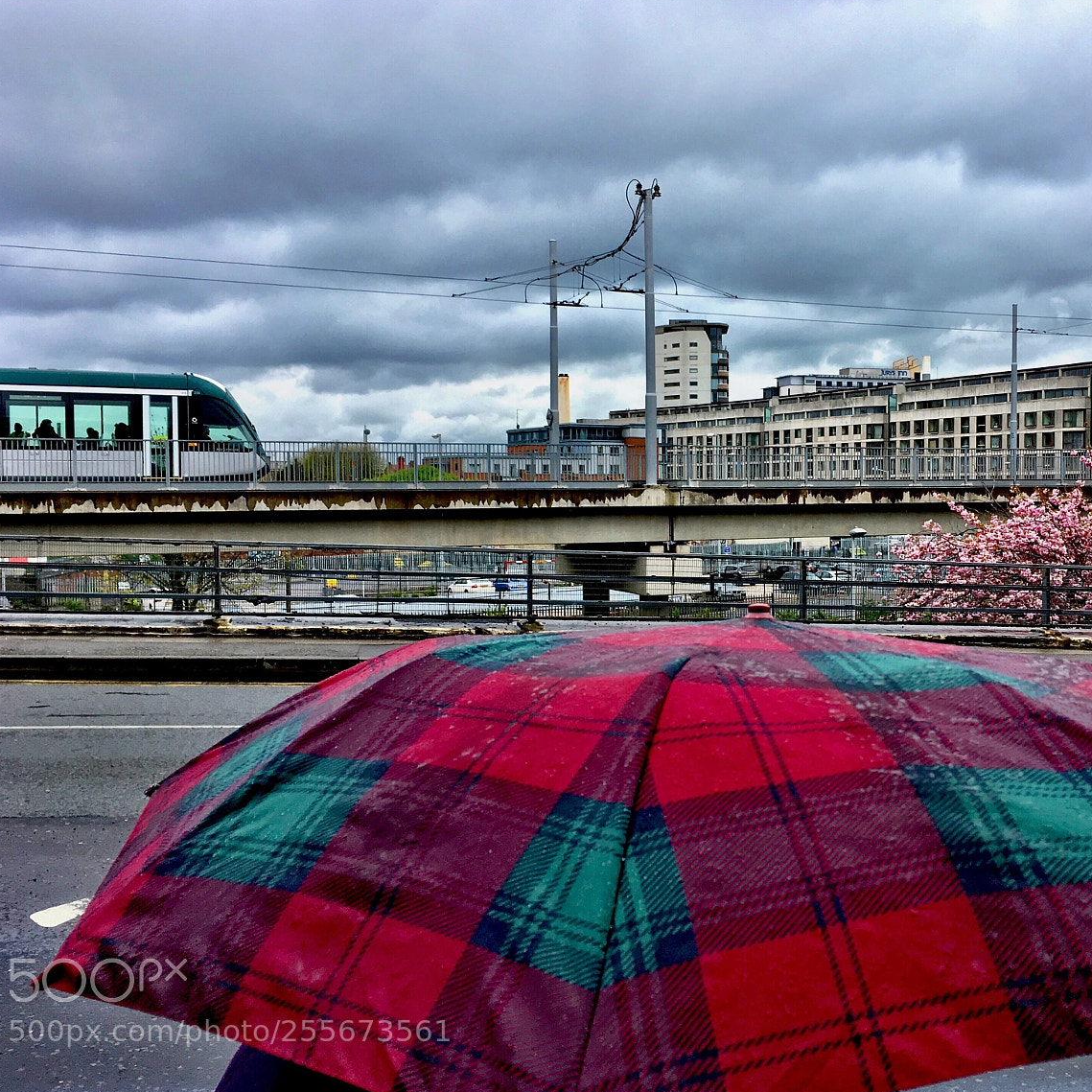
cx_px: 716
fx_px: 1285
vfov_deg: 46.0
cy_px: 531
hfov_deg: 45.4
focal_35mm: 36
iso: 25
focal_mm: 4.15
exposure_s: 1/657
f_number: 2.2
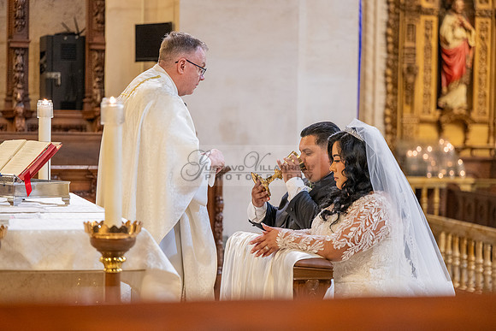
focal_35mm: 103
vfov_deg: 13.3
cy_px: 166
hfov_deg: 19.8
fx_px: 1419
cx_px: 248
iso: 2000
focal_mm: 103
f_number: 2.8
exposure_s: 1/100
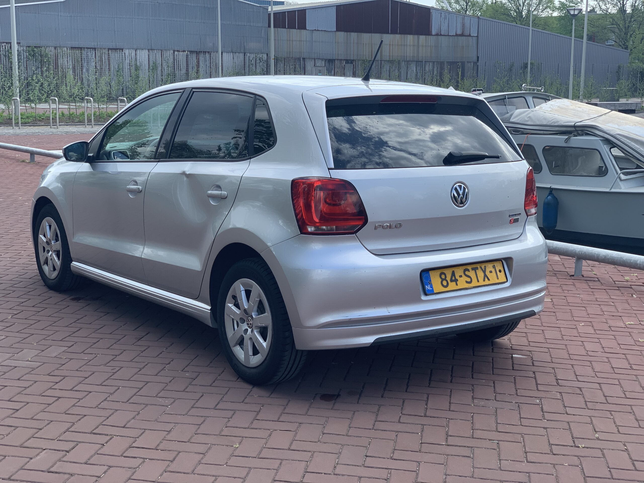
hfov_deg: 36.8
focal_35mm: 52
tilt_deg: -10.8
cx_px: 322
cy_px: 242
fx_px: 967
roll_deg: -0.3
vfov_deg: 28.0
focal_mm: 6
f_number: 2.4
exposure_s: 1/432
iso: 16
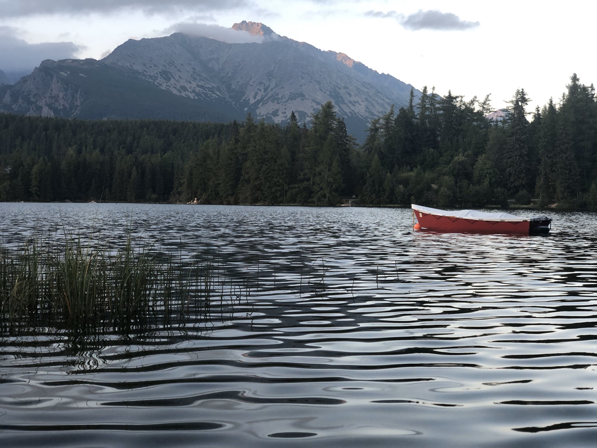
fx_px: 897
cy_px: 224
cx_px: 298
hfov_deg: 36.8
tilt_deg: -0.5
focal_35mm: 52
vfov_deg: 28.0
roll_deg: +0.6
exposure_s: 1/60
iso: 20
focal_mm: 6
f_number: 2.4
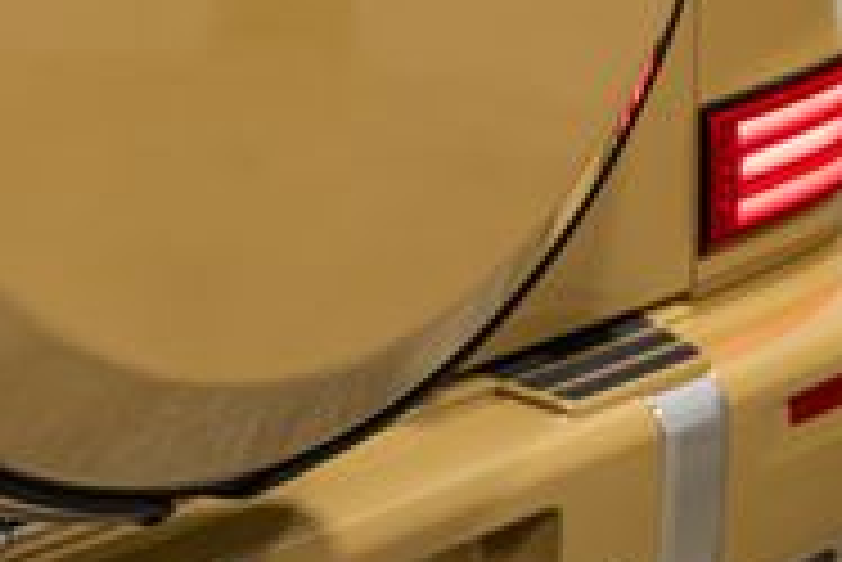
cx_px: 423
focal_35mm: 144
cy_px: -285
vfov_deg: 9.3
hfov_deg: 14.2
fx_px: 3371
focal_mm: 42
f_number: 4
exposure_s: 1/100
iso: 1600
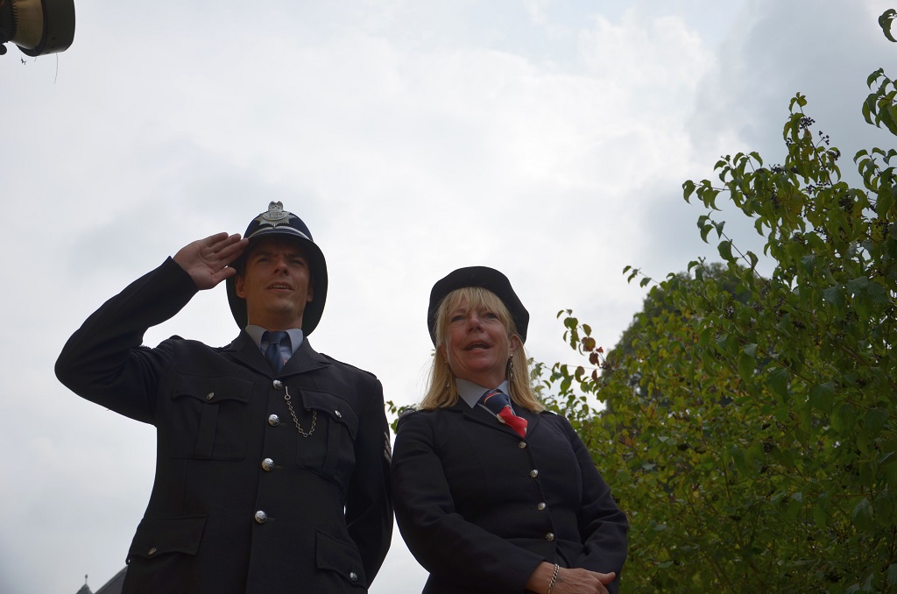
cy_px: 297
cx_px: 448
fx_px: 1119
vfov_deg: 29.7
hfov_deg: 43.7
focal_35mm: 45
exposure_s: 1/1600
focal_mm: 30
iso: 100
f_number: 4.2
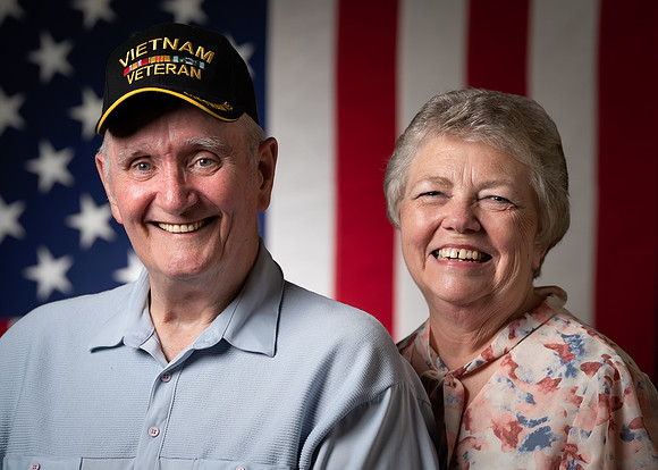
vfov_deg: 7.9
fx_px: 3404
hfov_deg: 11.0
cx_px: 334
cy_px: 232
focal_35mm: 182
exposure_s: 1/200
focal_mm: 160
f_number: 4
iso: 100
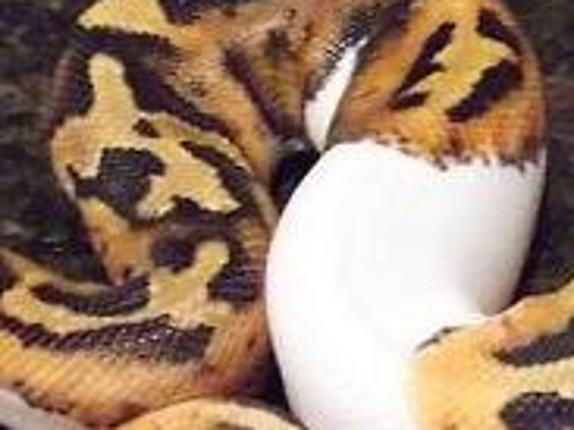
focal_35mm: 174
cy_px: 271
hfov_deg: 11.1
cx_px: 734
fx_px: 2883
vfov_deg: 8.5
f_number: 3.7
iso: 1600
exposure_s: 1/15
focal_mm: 8.1
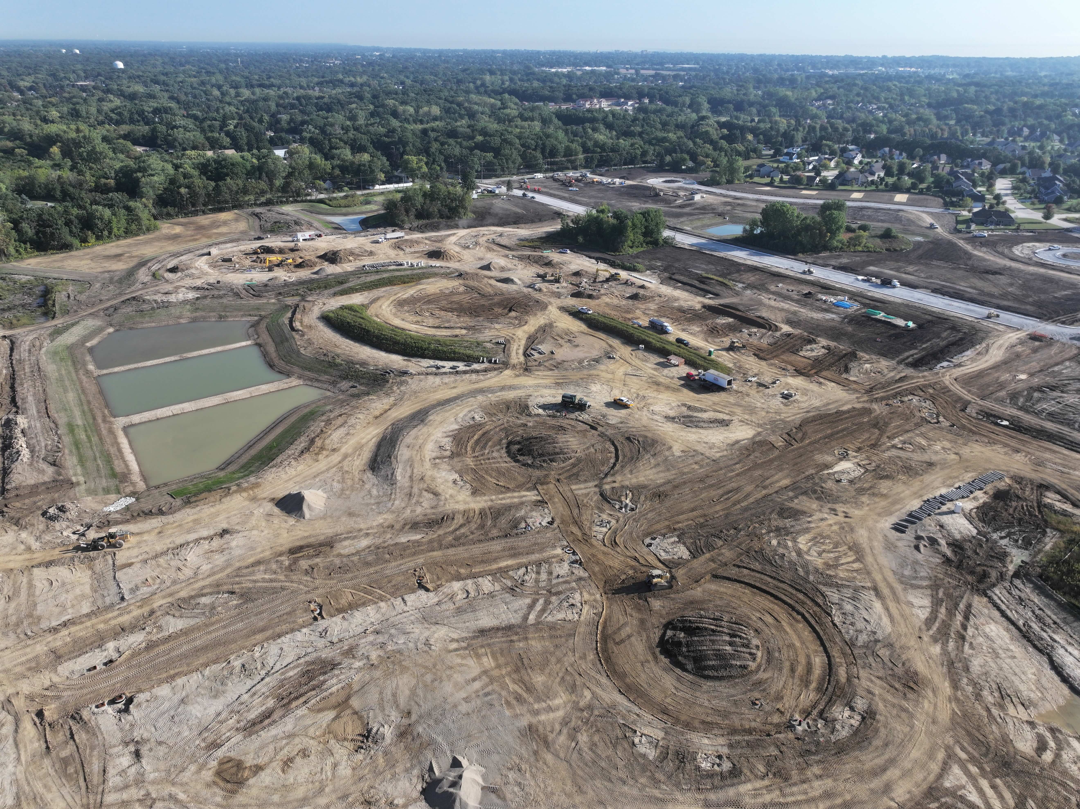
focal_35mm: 24
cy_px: 404
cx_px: 540
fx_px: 749
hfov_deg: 71.6
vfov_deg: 56.8
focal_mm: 12.29
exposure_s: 1/1600
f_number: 2.8
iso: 130
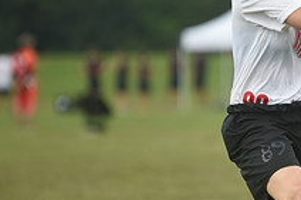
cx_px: 292
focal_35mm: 547
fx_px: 4570
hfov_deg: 3.8
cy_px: 73
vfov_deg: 2.5
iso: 320
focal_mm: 200
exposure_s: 1/1250
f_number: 2.8
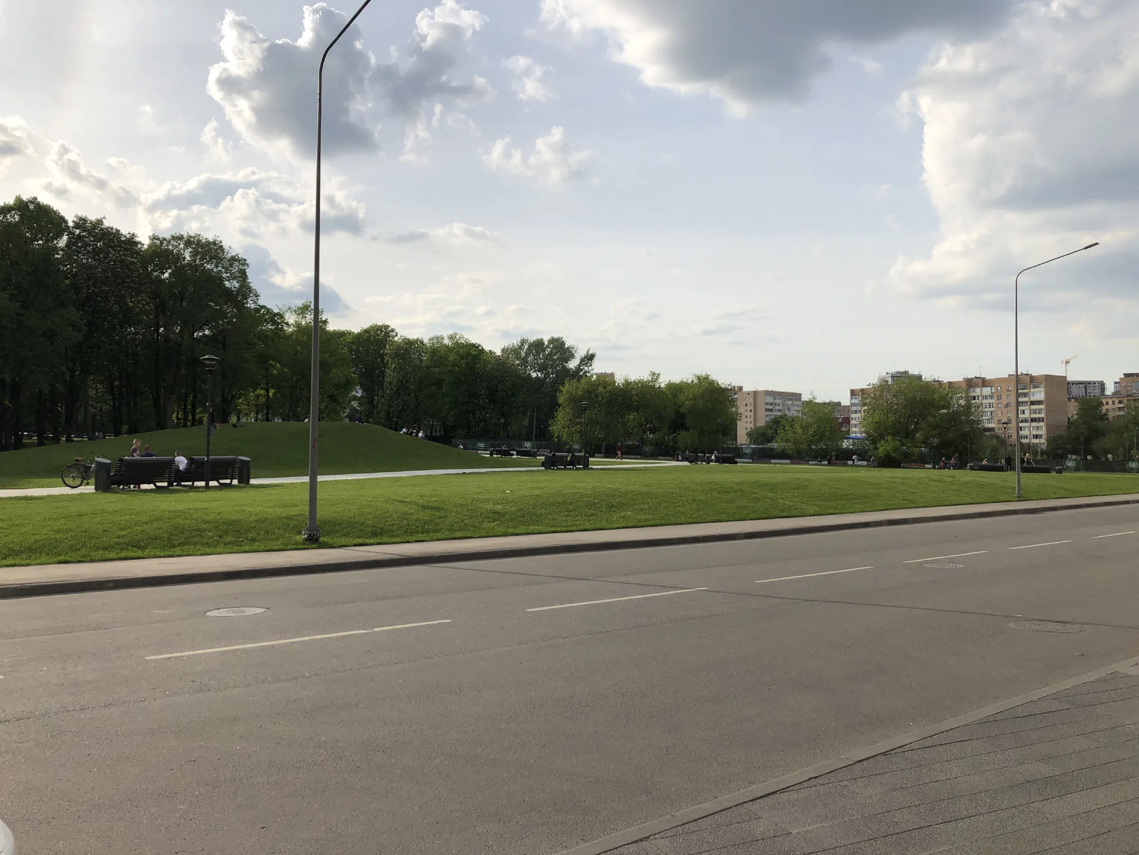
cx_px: 570
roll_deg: +2.0
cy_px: 428
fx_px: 921
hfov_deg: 63.4
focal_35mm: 28
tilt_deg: +2.3
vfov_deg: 49.7
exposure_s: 1/2667
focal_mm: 4
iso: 20
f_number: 1.8
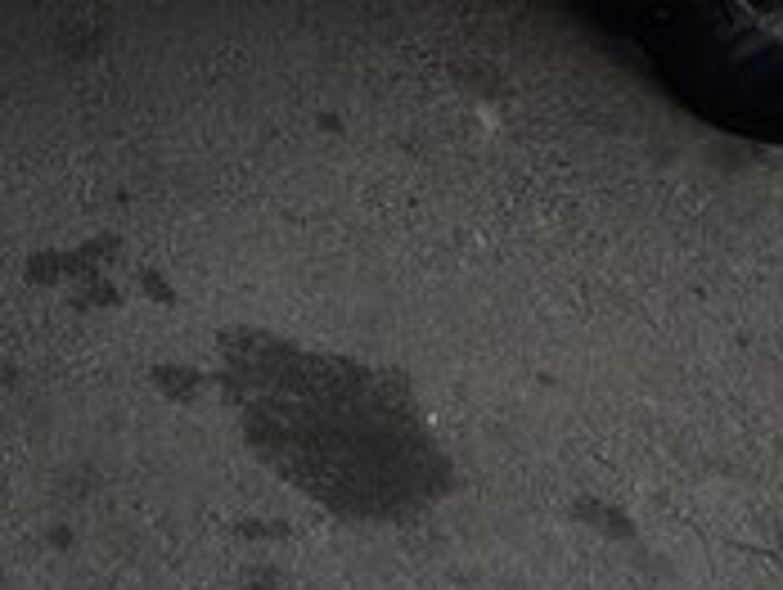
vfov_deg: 12.9
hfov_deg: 17.7
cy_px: -399
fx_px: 2401
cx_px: -140
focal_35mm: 106
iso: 40
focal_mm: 3.7
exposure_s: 1/358
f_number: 1.9
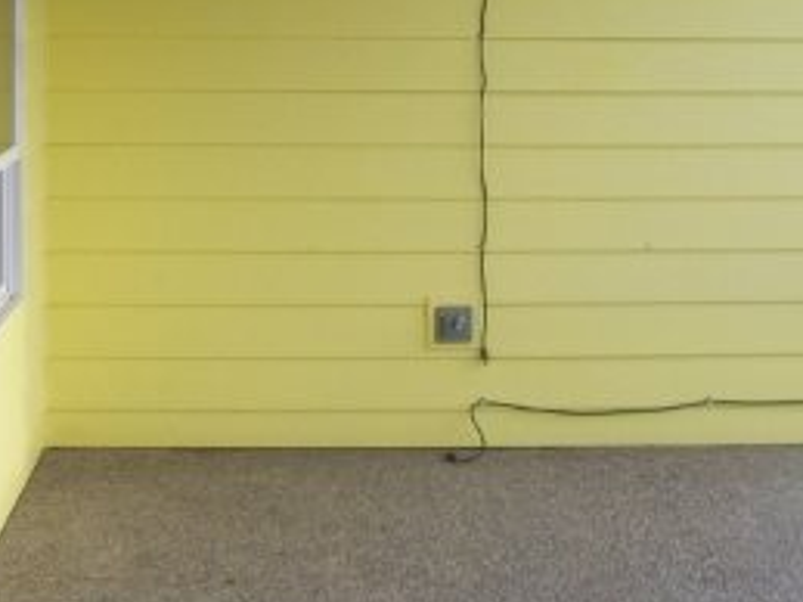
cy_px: -6
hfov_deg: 22.0
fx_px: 2064
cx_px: 406
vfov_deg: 16.2
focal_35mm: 89
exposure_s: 1/236
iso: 80
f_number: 2.7
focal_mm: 6
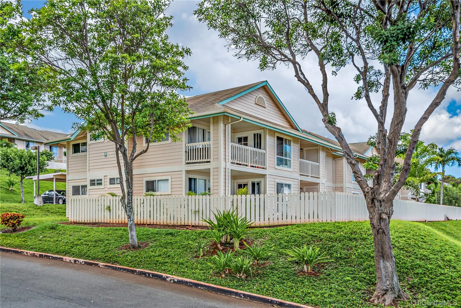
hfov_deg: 57.2
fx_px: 423
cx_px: 230
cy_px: 154
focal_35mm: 33
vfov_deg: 40.0
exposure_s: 1/400
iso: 400
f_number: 9
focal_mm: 33
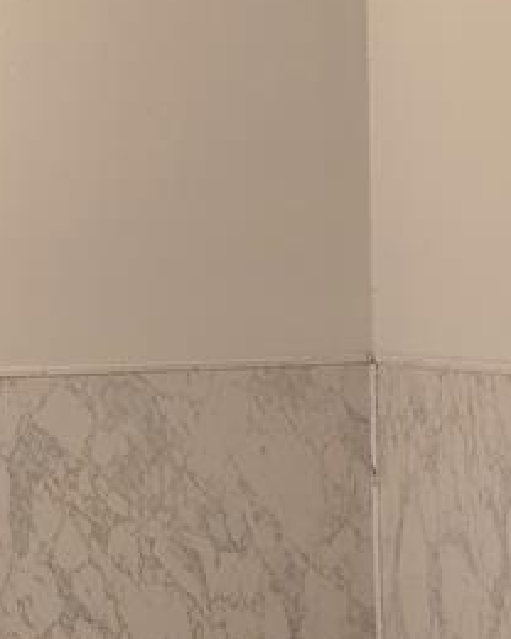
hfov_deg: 21.2
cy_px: 435
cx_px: 324
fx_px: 1361
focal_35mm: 72
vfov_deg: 26.2
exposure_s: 1/60.2
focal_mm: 4.69
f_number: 1.8
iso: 250
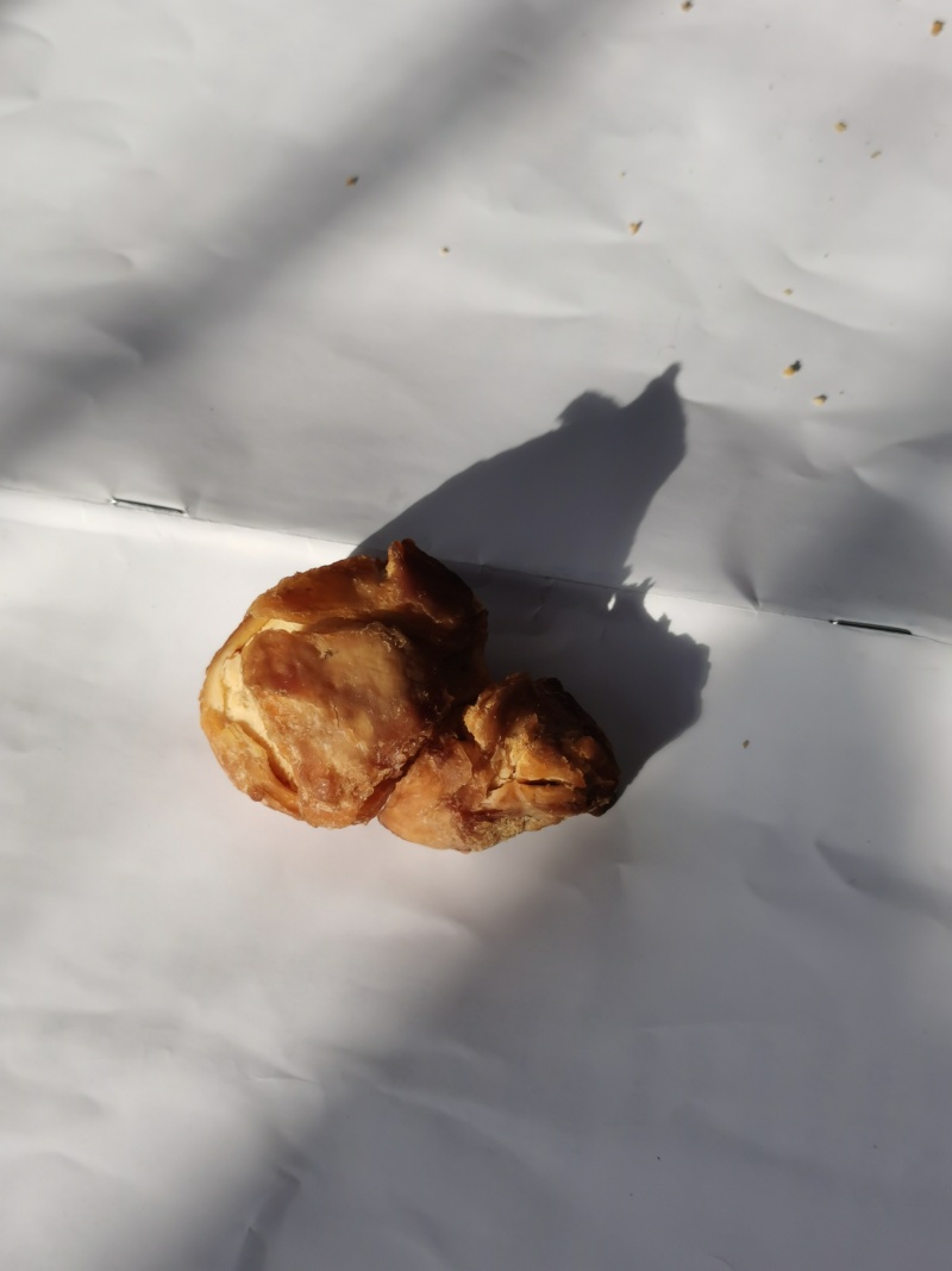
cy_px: 636
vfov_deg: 34.4
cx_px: 476
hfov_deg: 26.1
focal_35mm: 56
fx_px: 2054
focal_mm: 5.58
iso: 50
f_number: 1.8
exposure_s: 1/2128
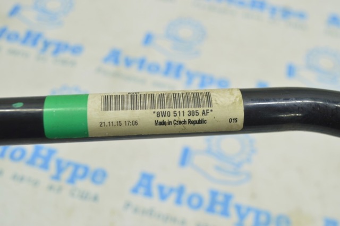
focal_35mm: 44
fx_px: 410
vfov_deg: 30.8
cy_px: 113
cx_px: 170
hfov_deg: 45.0
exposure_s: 1/20
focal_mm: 29
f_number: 5.6
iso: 400
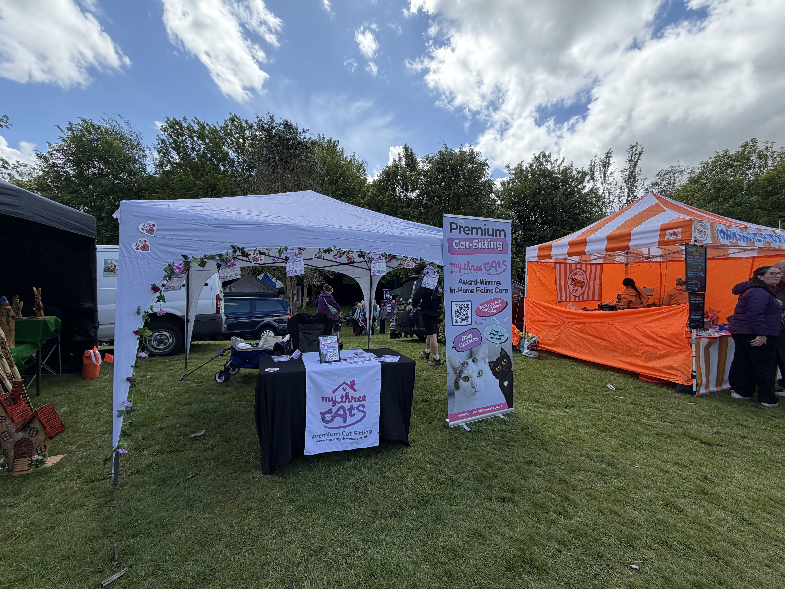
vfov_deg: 85.7
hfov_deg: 102.1
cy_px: 294
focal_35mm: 14
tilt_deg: -2.2
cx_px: 392
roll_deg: -1.7
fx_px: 317
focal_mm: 2.22
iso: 40
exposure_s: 1/770
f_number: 2.2
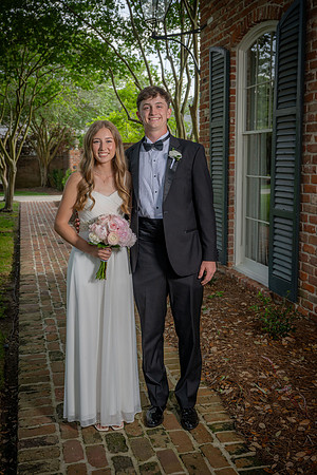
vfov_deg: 49.6
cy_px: 238
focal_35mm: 39
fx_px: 515
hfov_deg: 34.2
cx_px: 158
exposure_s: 1/160
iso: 100
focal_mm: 39
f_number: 5.6
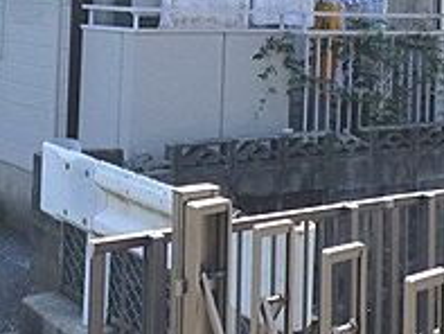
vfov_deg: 21.3
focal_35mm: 65
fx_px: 834
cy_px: -43
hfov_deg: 29.8
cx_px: 214
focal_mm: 3.58
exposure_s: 1/1000
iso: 160
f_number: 2.8
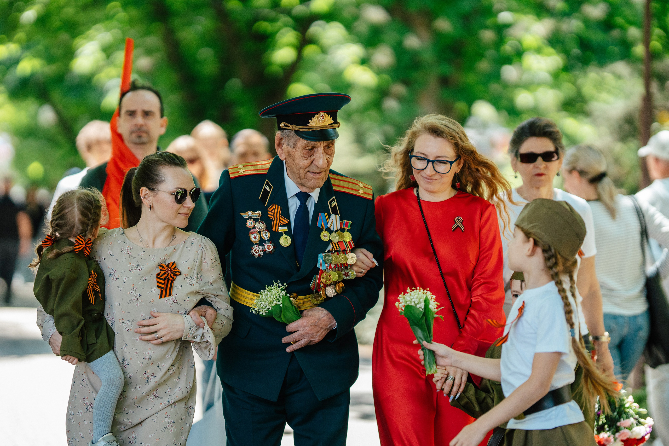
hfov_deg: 16.0
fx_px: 2380
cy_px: 174
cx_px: 334
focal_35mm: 128
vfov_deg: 10.7
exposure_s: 1/4000
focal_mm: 105
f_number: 1.4
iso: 800
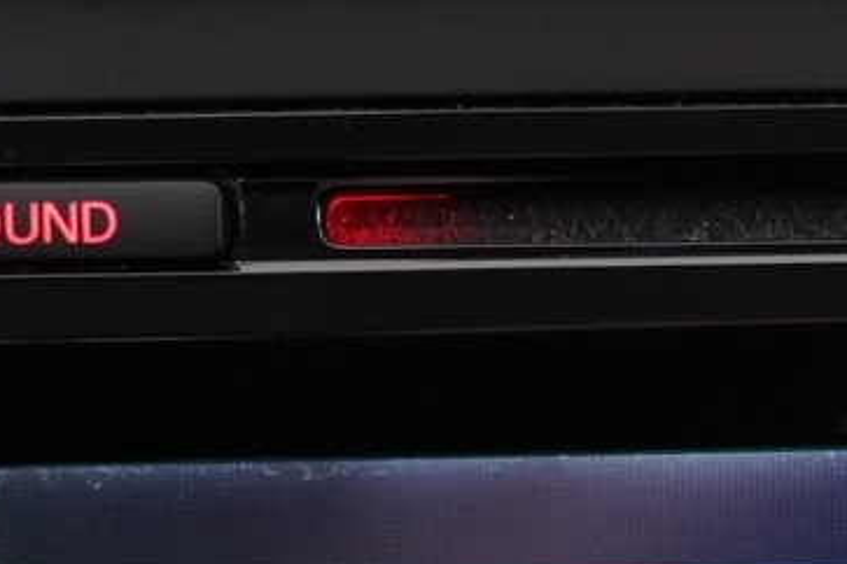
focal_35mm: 125
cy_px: 788
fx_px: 2941
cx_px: 1153
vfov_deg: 10.7
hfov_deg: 15.5
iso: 5000
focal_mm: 28
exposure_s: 1/40
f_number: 3.5
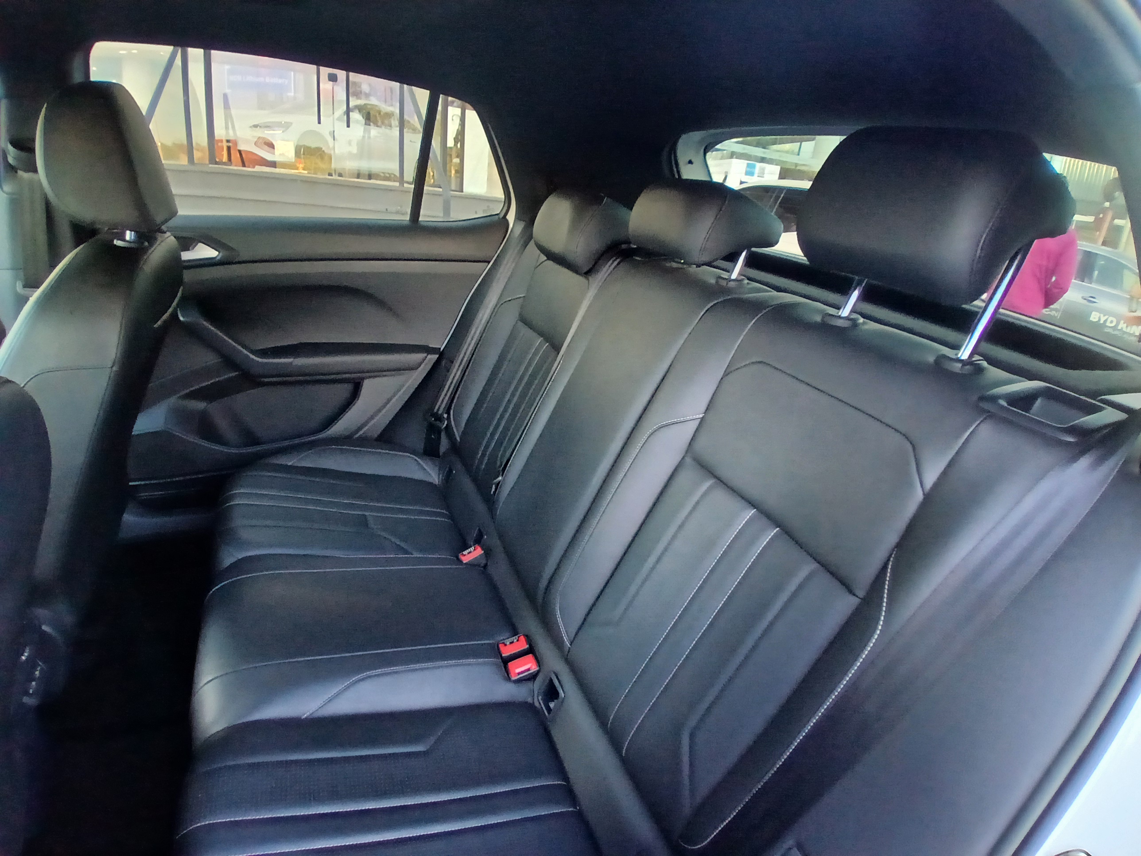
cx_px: 570
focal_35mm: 17
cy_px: 428
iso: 200
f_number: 2.2
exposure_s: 1/30
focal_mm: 1.4
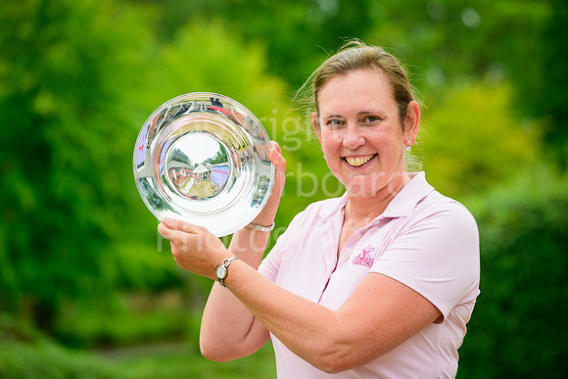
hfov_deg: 15.8
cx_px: 284
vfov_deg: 10.6
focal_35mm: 130
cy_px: 190
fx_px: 2051
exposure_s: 1/500
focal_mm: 130
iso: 200
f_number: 4
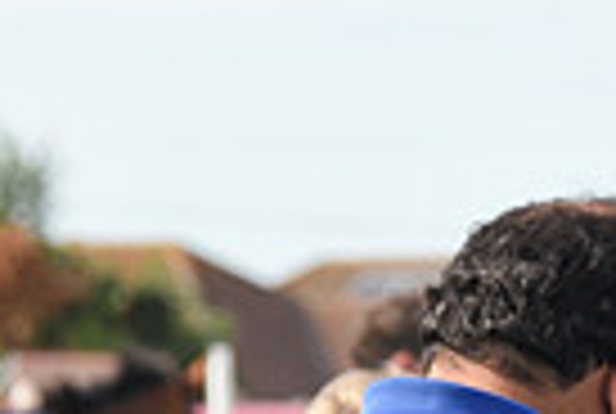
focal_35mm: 549
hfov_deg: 3.7
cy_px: 821
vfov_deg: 2.5
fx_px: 9414
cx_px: 1147
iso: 400
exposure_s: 1/1000
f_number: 5.6
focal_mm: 130
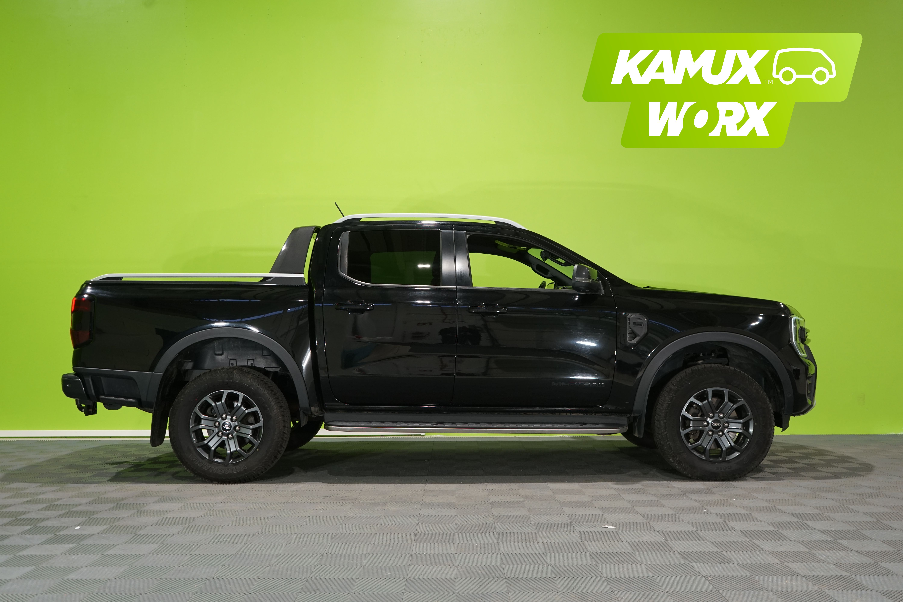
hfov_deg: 55.8
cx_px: 452
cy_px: 301
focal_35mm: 34
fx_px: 853
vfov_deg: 38.9
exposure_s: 1/30
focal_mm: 34
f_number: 5.6
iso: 800
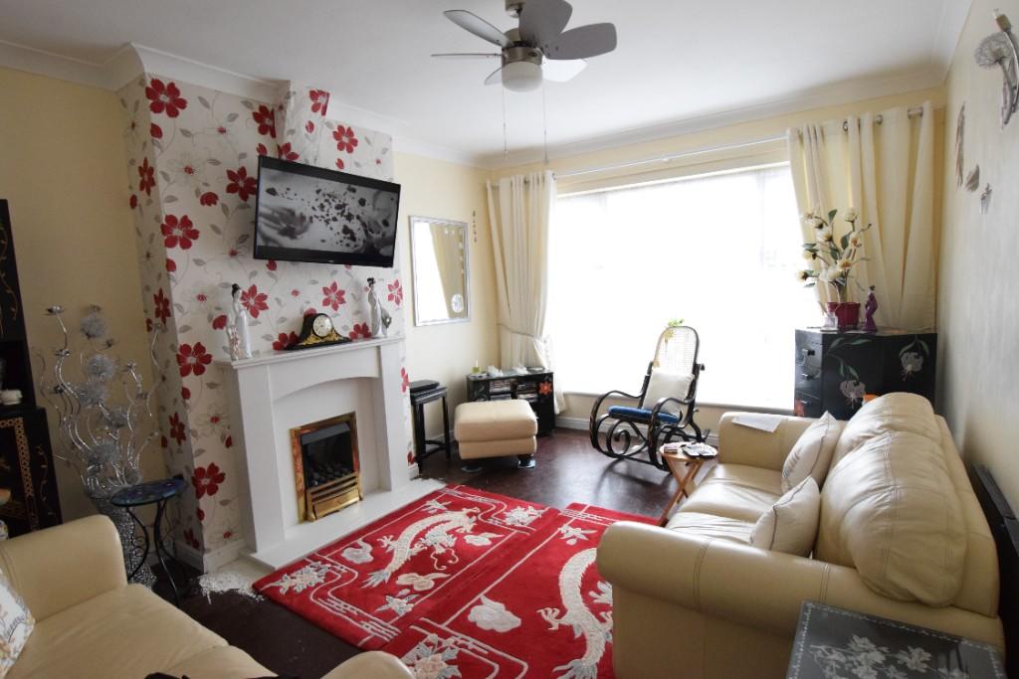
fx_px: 552
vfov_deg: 63.2
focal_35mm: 20
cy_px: 340
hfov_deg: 85.4
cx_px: 510
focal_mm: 13
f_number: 8
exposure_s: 1/250
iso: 3200
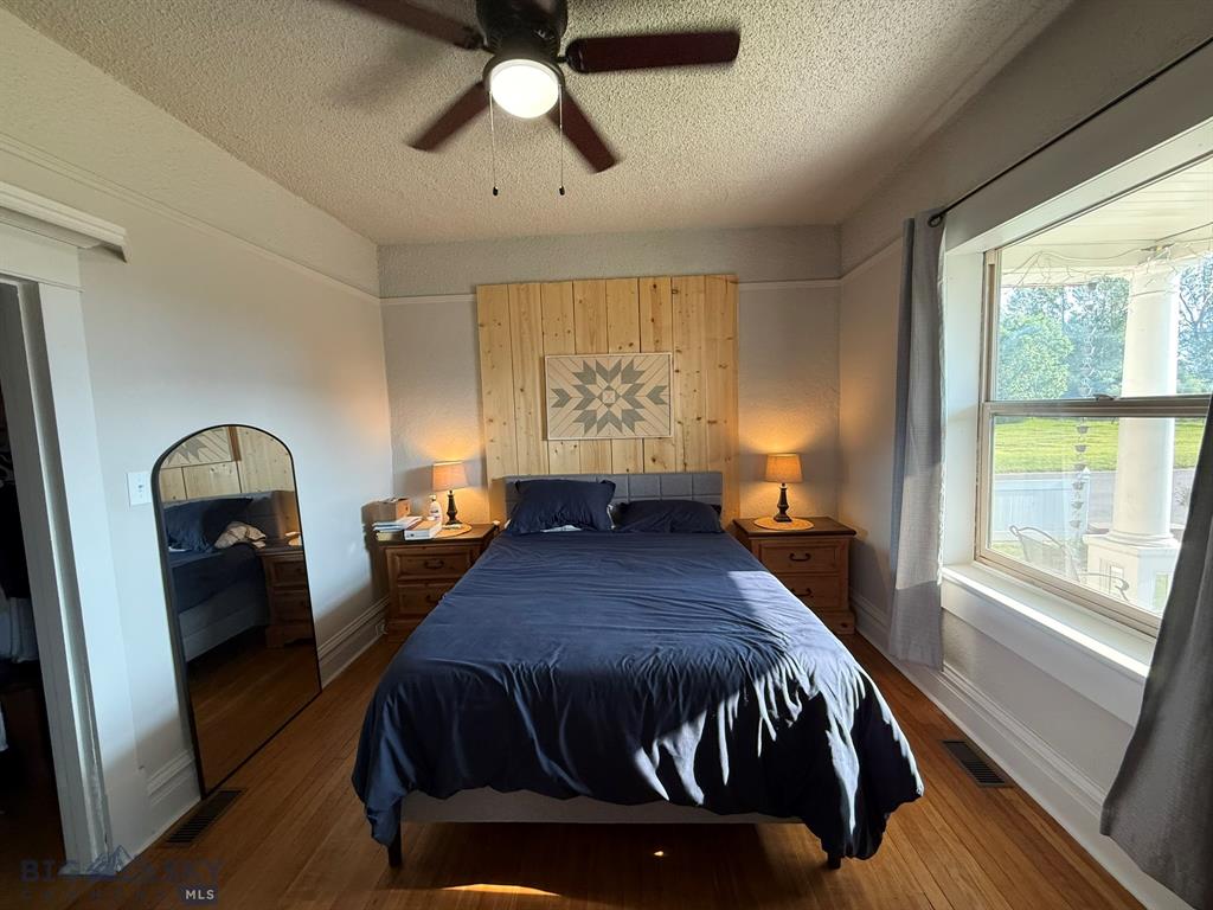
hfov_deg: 102.1
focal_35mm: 14
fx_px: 491
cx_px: 606
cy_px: 455
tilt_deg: -4.1
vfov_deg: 85.7
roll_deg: +1.8
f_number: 2.2
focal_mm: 2.22
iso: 250
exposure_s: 1/120
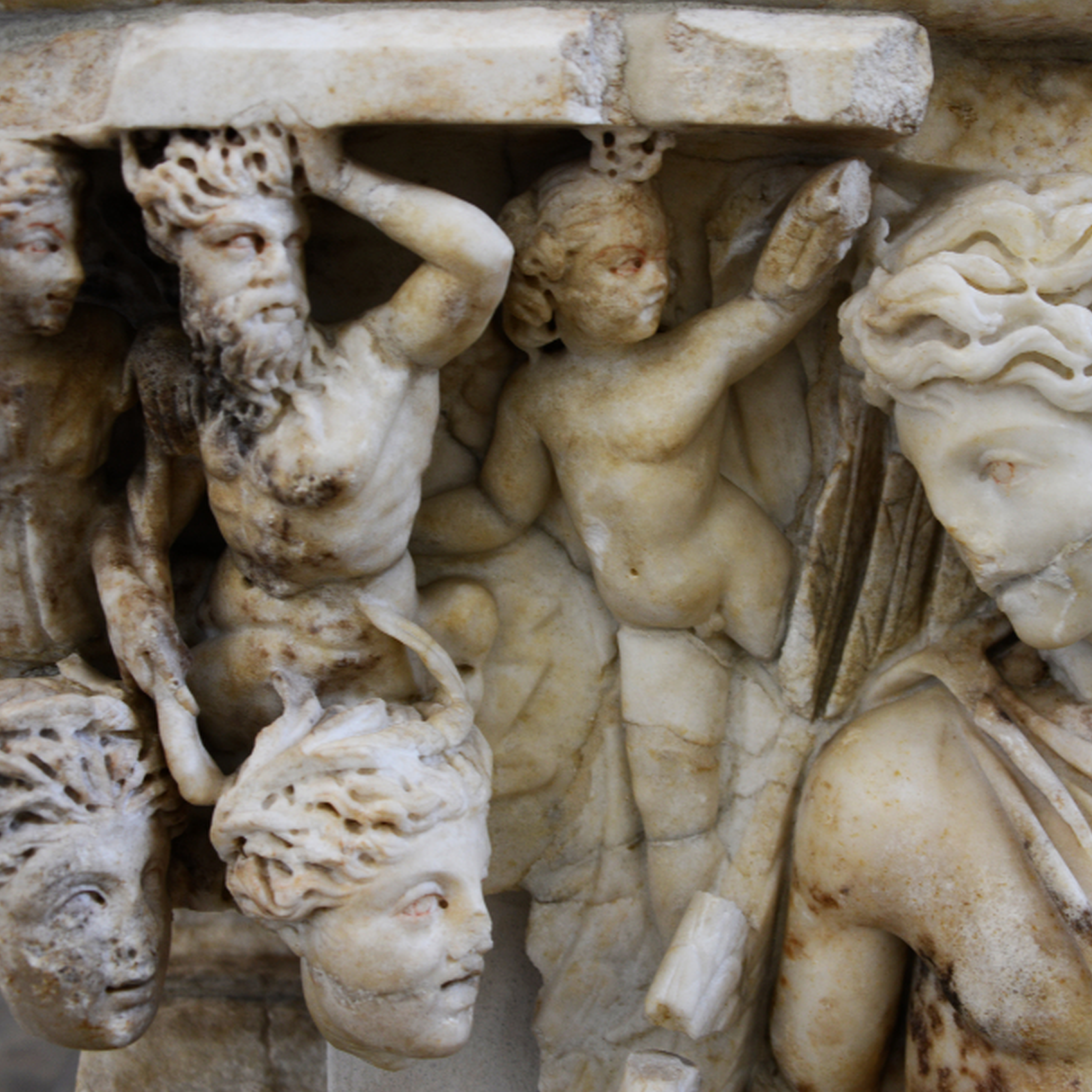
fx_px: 1749
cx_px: 657
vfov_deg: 34.7
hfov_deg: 34.6
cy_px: 519
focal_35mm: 49
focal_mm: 35
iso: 250
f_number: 3.8
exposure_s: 1/13
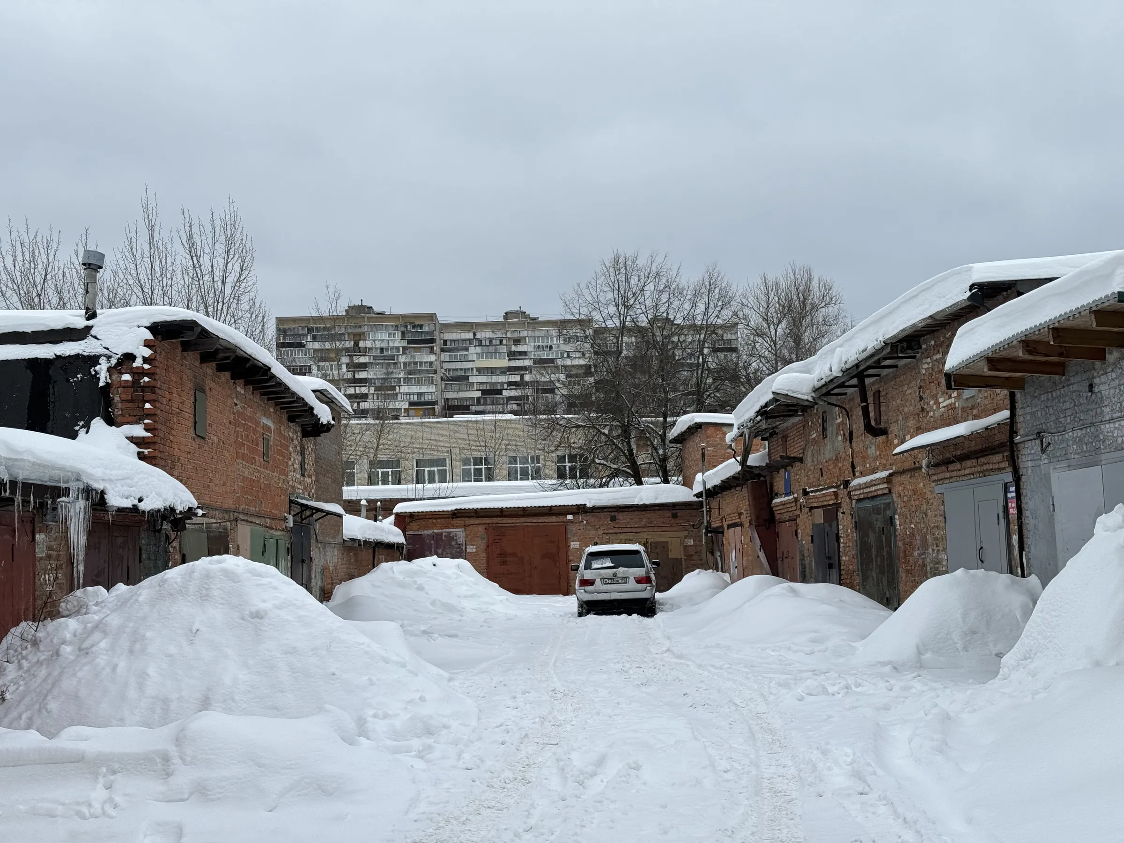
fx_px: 1559
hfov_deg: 39.7
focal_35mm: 48
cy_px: 422
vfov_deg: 30.3
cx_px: 562
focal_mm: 6.86
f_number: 1.78
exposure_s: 1/651
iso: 64
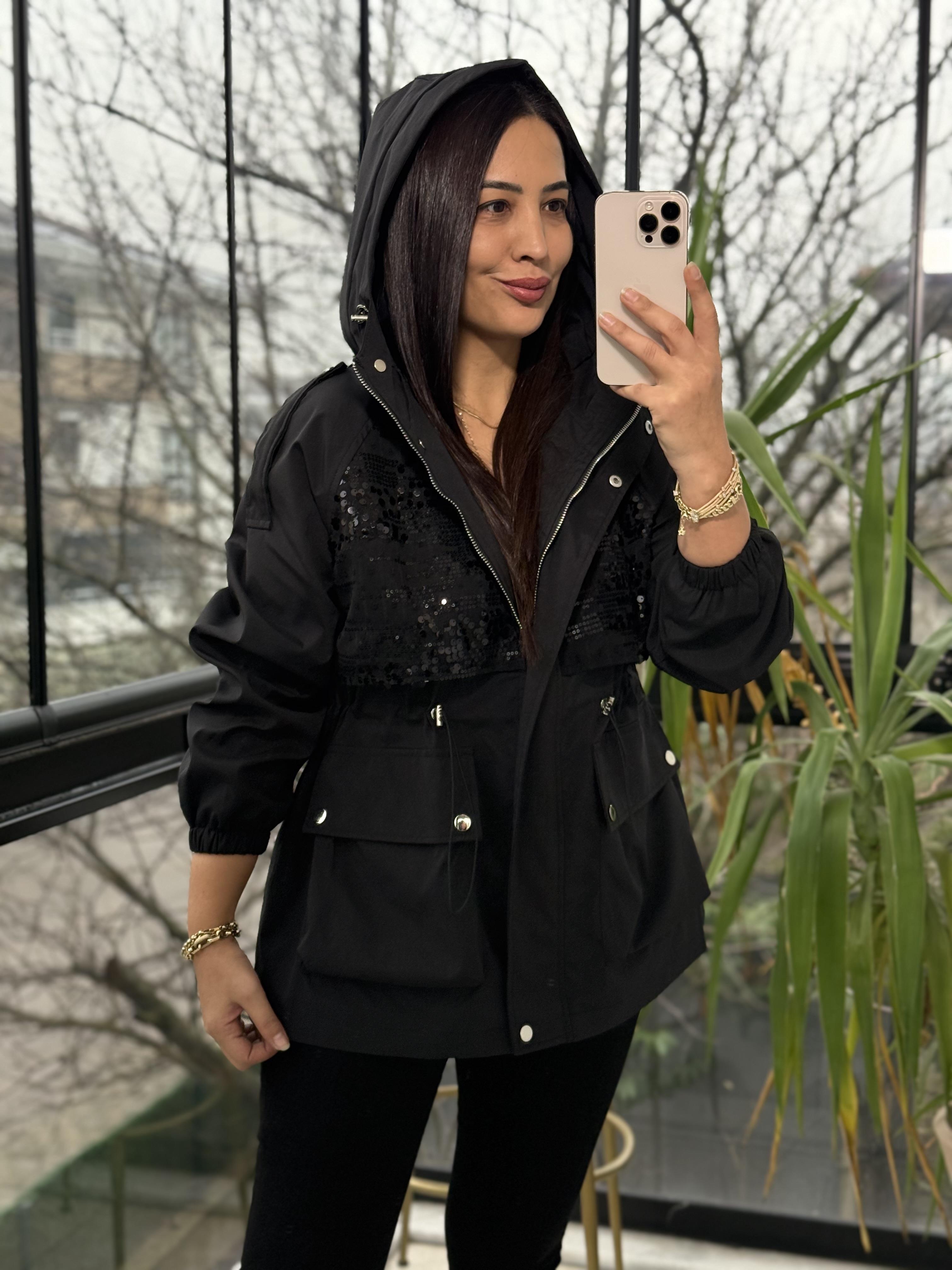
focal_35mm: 48
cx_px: 476
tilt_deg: -20.5
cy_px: 635
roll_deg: +1.8
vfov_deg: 39.7
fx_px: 1760
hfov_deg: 30.3
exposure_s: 1/83
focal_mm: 6.76
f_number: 1.78
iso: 160
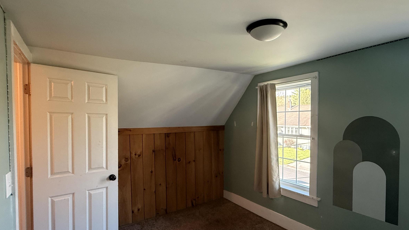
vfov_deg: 55.7
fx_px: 217
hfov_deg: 86.4
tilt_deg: -1.6
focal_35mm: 20
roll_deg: +0.4
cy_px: 128
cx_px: 225
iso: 320
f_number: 2.2
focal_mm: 2.22
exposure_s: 1/99
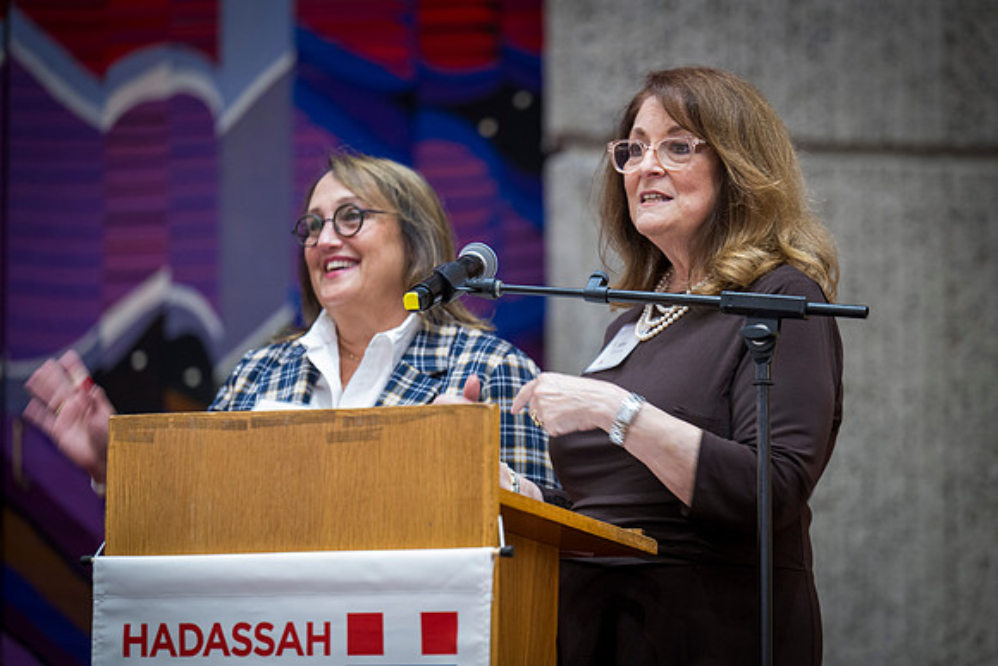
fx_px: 3958
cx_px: 548
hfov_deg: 14.4
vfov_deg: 9.6
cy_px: 333
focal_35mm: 143
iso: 800
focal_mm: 130
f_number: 2.8
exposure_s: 1/90
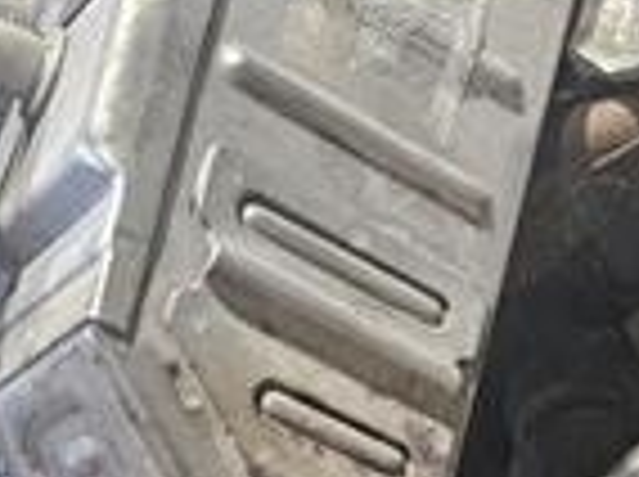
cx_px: 464
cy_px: 1017
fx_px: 1917
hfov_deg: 18.8
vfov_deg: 12.2
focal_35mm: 104
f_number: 1.8
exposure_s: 1/100
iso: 640
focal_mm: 5.4
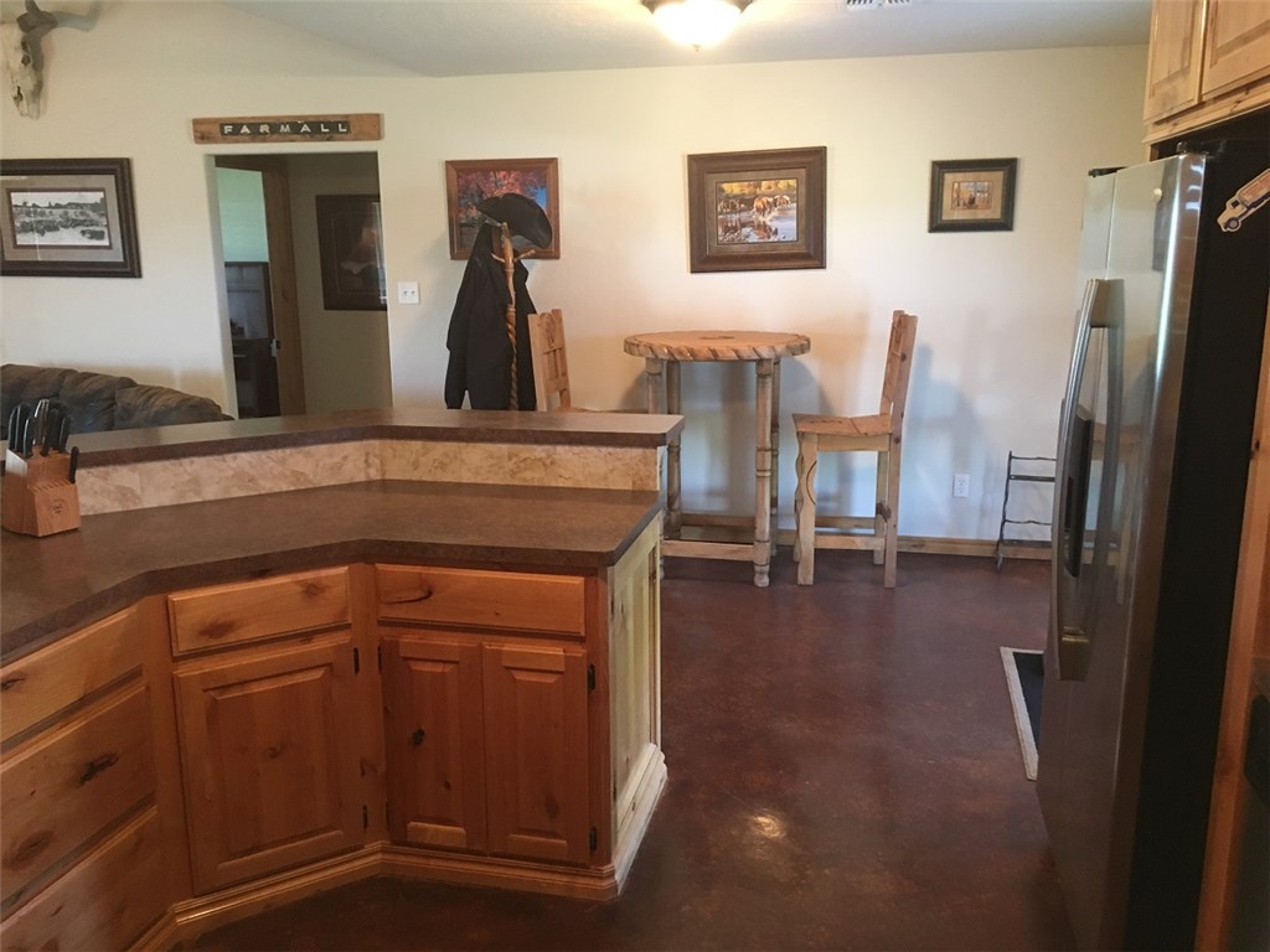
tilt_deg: -12.0
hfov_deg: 61.7
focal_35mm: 29
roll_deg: +1.2
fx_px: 1064
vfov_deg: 48.2
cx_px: 635
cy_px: 476
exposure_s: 1/24
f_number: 2.2
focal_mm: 4.15
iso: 200
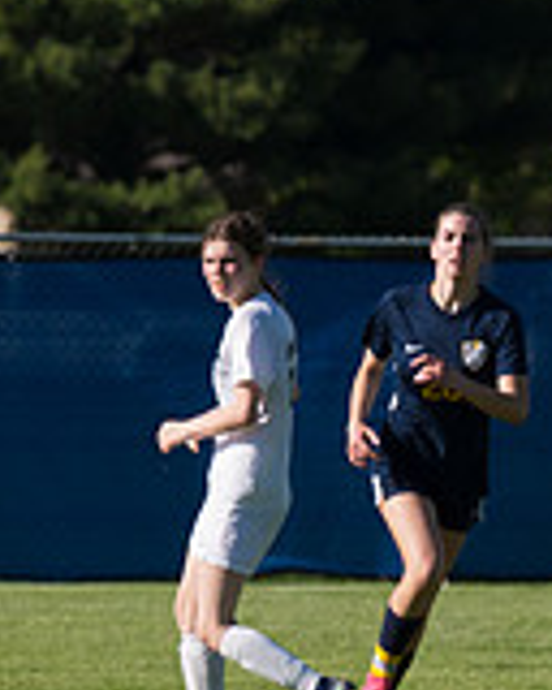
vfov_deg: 2.3
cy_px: 423
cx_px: -375
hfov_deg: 1.8
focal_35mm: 839
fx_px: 17133
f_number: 5.6
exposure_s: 1/1600
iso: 250
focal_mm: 165
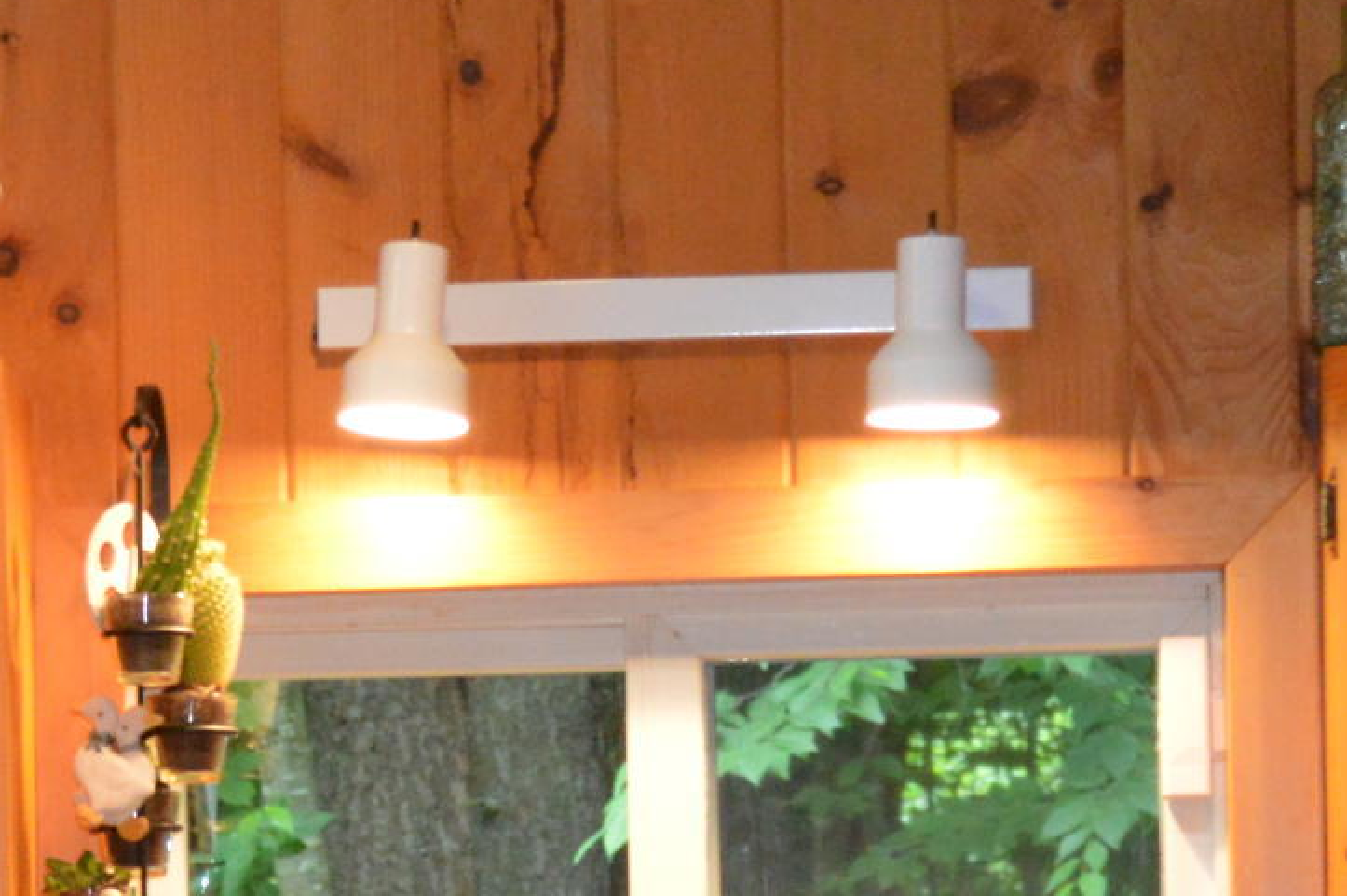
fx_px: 8375
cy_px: 1501
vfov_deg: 6.0
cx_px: 82
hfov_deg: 9.1
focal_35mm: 224
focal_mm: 36
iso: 1800
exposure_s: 1/60
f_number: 5
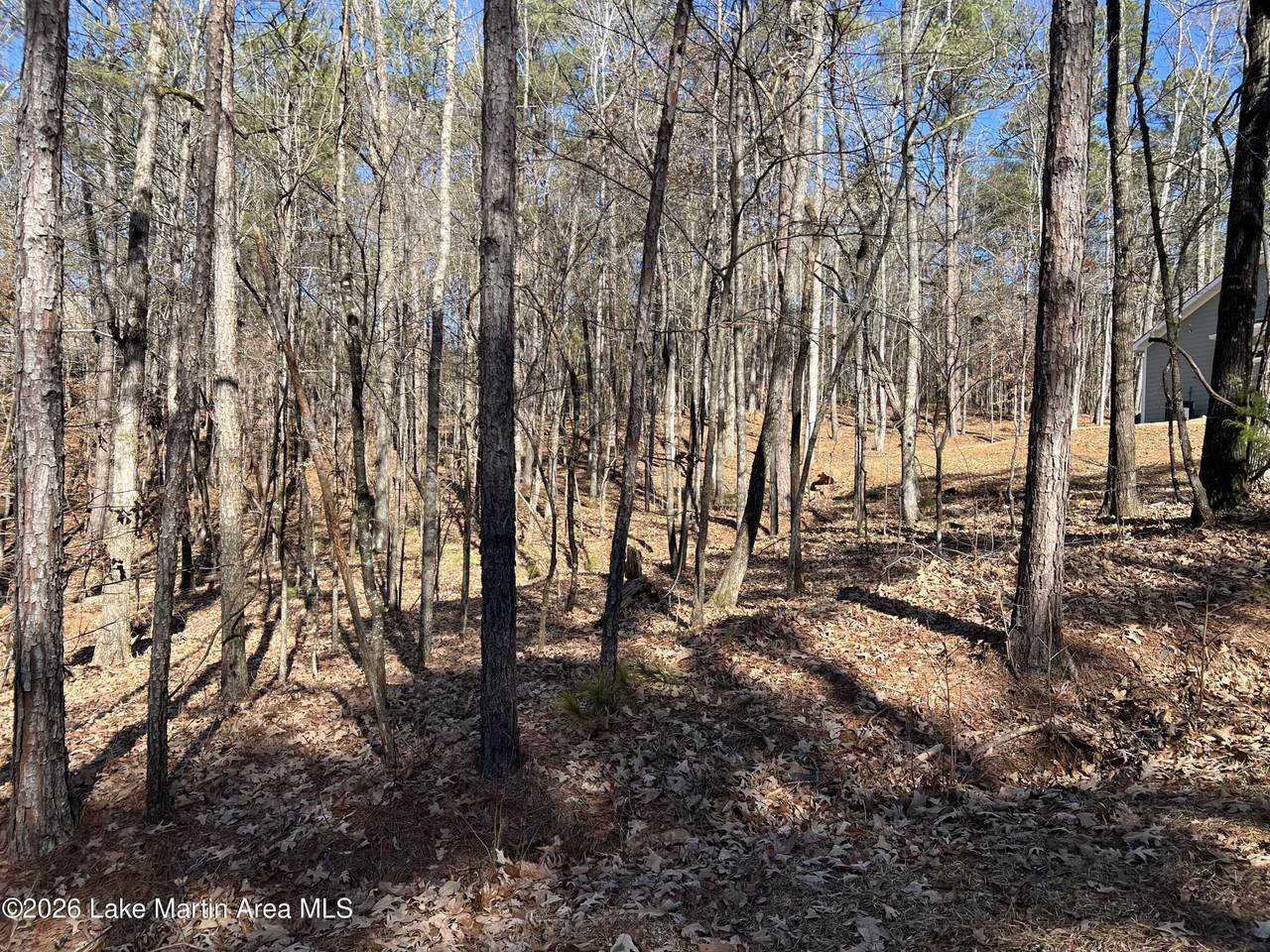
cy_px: 476
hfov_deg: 67.3
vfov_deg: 53.1
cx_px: 635
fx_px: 954
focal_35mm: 26
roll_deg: -1.8
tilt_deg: +0.3
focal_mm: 5.7
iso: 50
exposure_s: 1/1295
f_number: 1.5
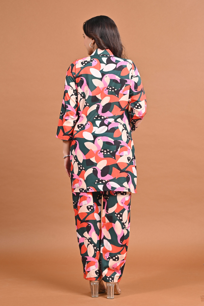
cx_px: 102
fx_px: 511
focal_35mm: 60
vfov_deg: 33.4
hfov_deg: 22.6
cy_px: 153
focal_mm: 60
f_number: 8
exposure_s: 1/200
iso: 250
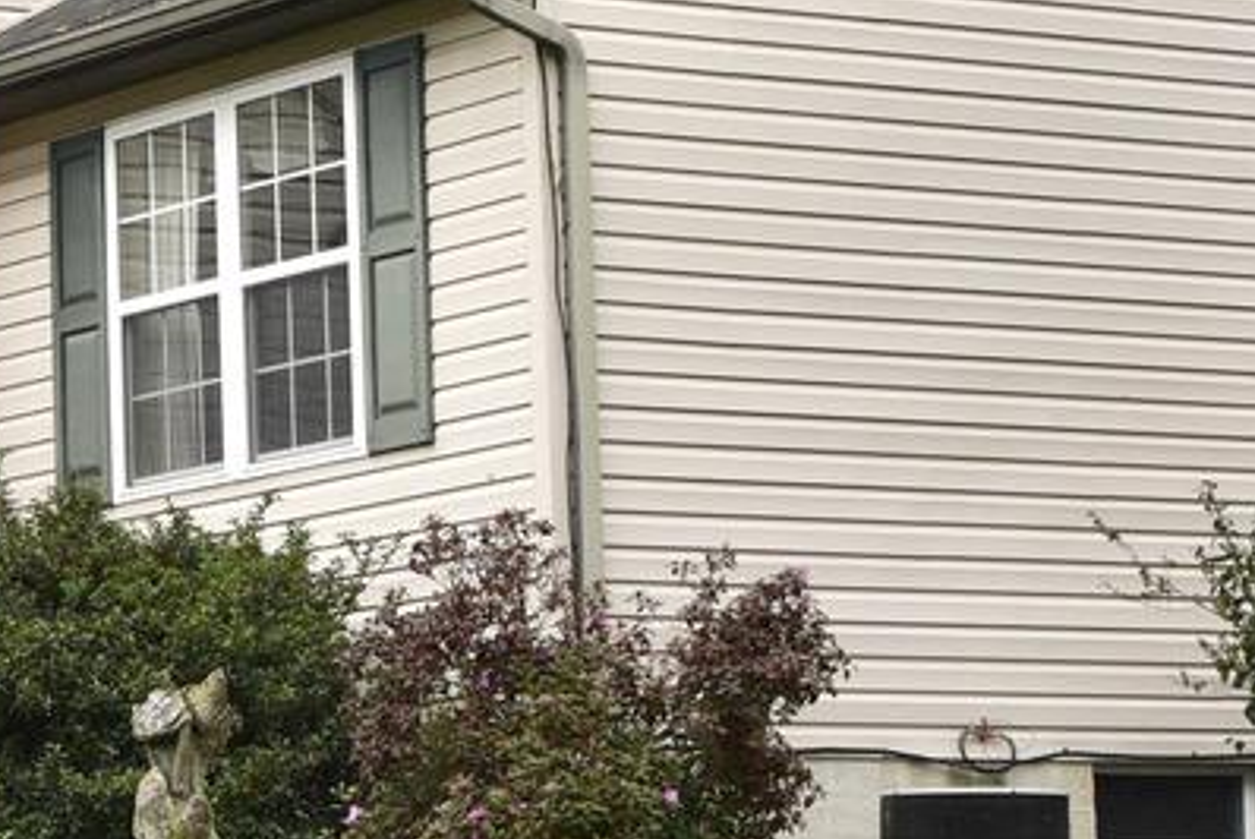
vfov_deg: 7.9
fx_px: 6105
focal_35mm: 175
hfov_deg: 11.7
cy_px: 481
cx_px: 107
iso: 200
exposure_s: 1/250
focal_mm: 34
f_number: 8
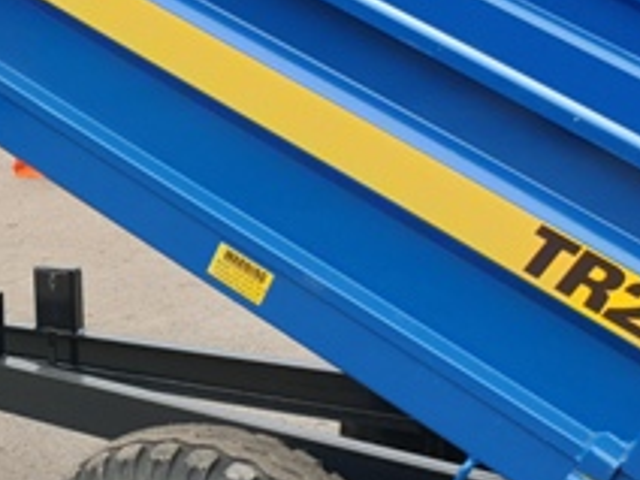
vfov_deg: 17.2
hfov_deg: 21.5
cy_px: 210
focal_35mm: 86
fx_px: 1590
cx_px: -72
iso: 50
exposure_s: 1/284
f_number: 2.4
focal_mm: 4.3
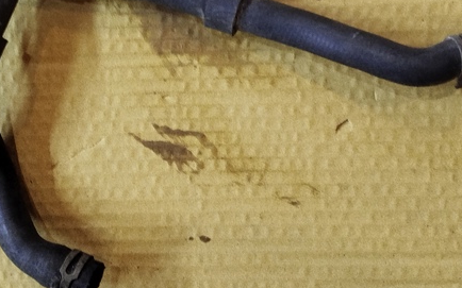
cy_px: 106
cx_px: 214
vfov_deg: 17.3
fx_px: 944
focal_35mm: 75
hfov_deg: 27.5
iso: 400
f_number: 1.7
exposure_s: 1/33
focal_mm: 5.31
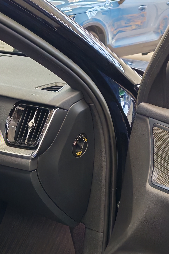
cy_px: 205
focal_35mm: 74
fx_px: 521
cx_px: -31
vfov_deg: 26.8
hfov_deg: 17.6
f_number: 1.9
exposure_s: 1/100
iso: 1000
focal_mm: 6.12
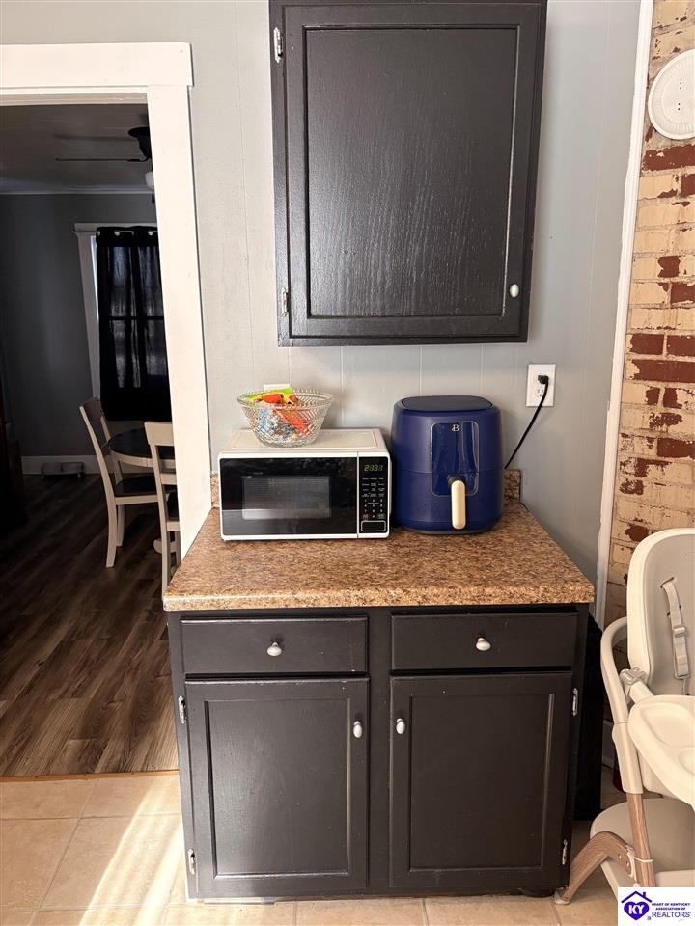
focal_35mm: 26
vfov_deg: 67.3
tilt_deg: -11.8
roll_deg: +0.8
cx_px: 348
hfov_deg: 53.1
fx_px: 696
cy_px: 463
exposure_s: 1/120
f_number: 1.6
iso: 200
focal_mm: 5.96
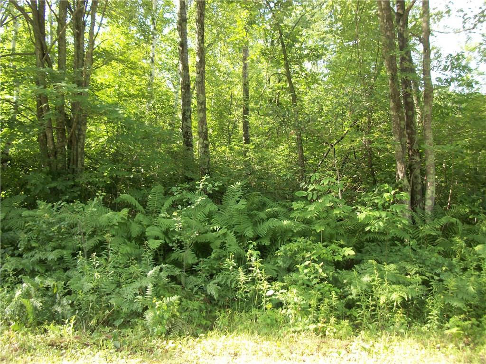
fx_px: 449
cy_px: 182
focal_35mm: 32
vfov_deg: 44.2
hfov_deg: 56.8
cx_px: 243
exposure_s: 1/100
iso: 80
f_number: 2.9
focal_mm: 5.7
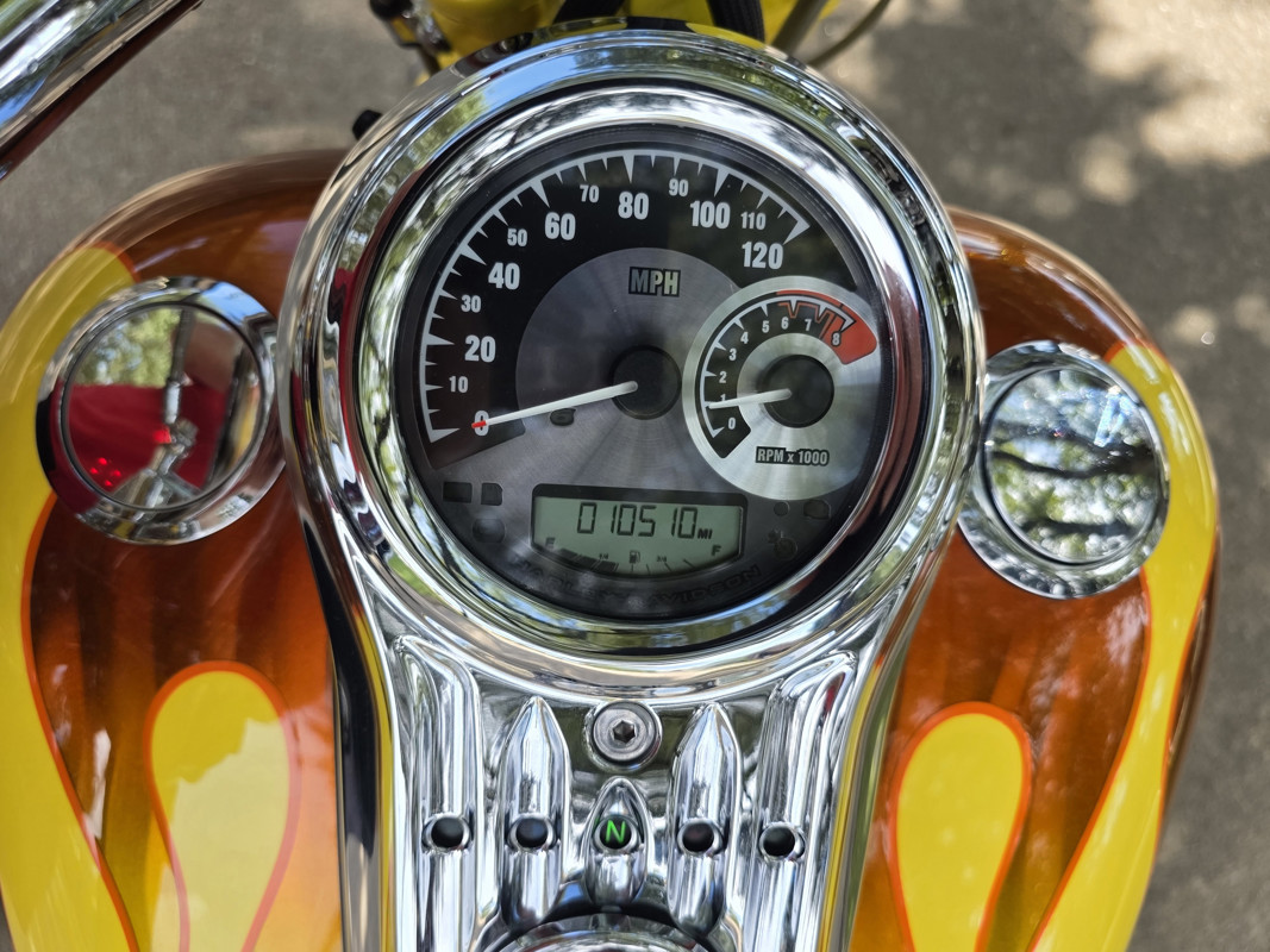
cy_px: 476
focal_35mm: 23
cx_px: 635
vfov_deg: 58.9
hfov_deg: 73.9
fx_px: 844
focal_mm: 6.3
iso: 25
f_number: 1.7
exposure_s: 1/370
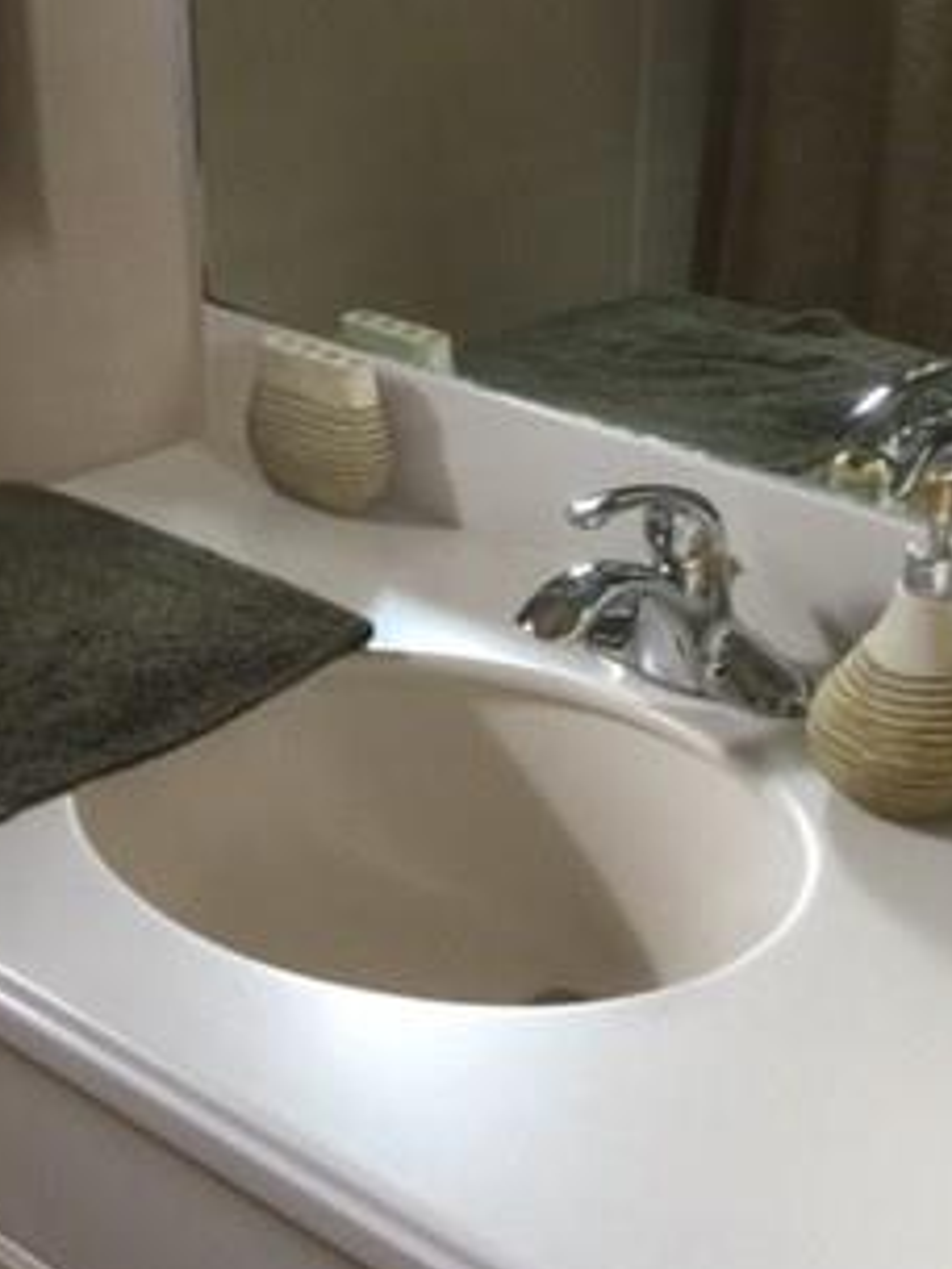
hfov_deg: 24.0
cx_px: 601
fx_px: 2237
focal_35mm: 61
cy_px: 797
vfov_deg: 31.5
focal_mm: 4.15
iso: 100
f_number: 2.2
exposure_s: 1/15
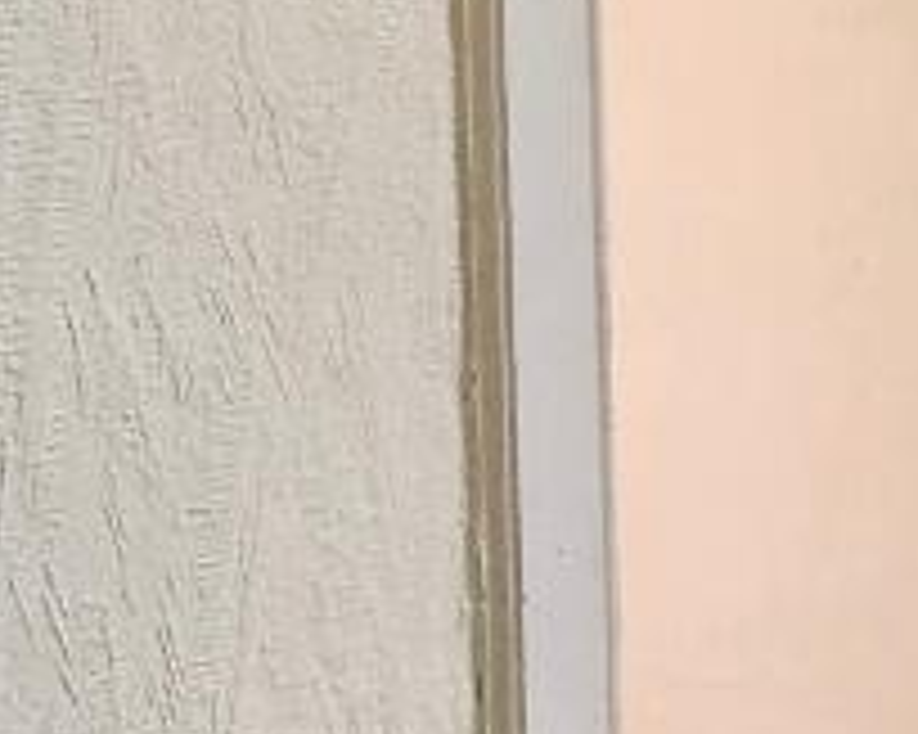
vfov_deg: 10.6
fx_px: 3720
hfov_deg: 12.0
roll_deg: +0.8
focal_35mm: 137
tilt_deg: -2.5
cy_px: -536
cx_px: 2034
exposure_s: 1/20
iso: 40
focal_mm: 4
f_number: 1.8
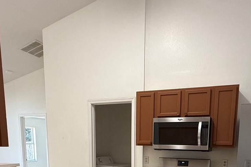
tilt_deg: -8.7
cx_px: 154
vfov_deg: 35.9
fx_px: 223
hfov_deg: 58.1
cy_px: 177
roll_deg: -1.3
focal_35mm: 32
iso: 250
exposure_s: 1/120
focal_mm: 2.22
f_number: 2.2
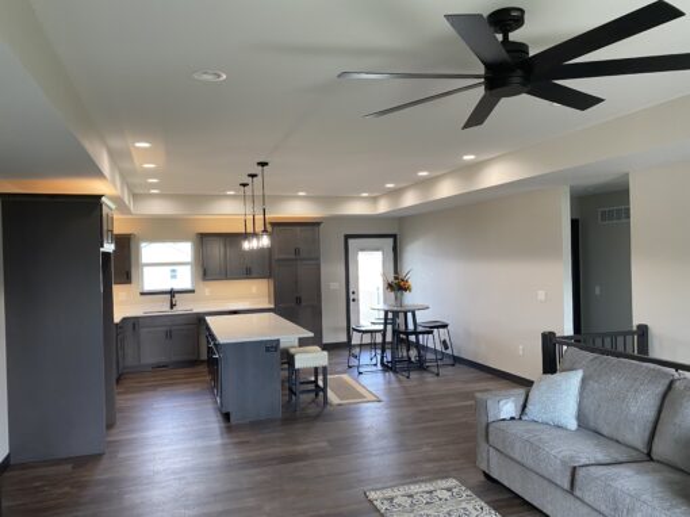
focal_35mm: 26
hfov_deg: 67.3
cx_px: 345
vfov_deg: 53.0
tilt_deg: +1.9
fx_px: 518
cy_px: 258
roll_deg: -0.6
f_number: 1.8
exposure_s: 1/60
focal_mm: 4.25
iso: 80
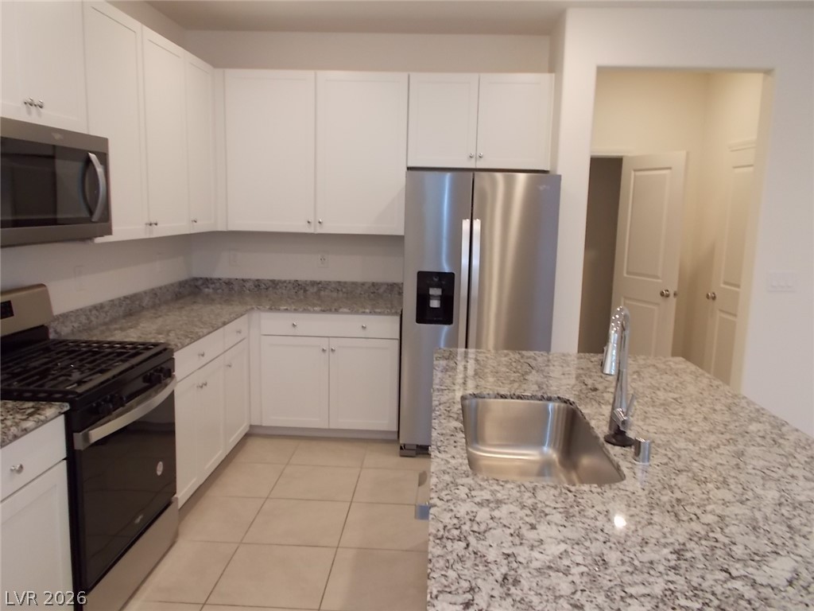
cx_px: 407
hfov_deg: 67.3
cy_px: 306
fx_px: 611
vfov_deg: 53.1
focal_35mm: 26
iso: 200
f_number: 3.2
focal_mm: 4.6
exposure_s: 1/25
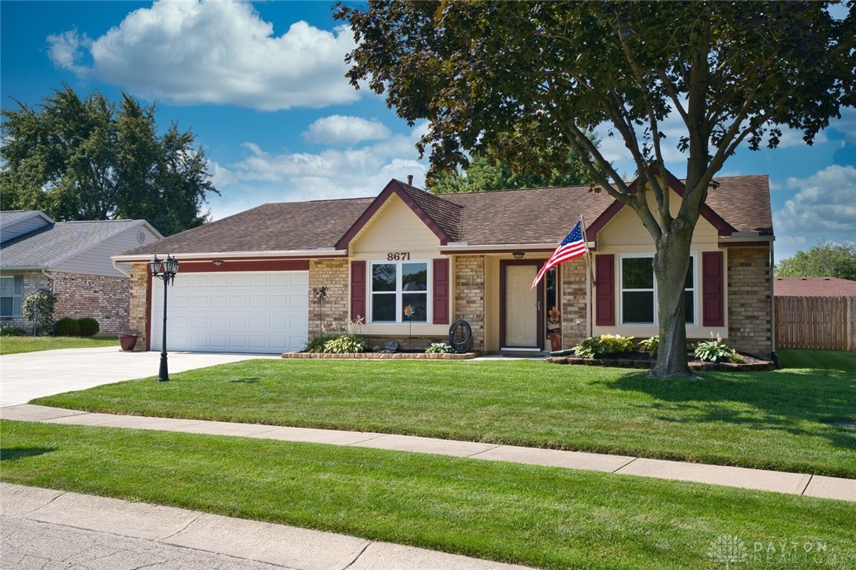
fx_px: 832
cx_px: 428
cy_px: 285
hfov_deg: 54.5
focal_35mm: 35
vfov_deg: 37.8
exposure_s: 1/125
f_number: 10
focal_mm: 35
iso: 100
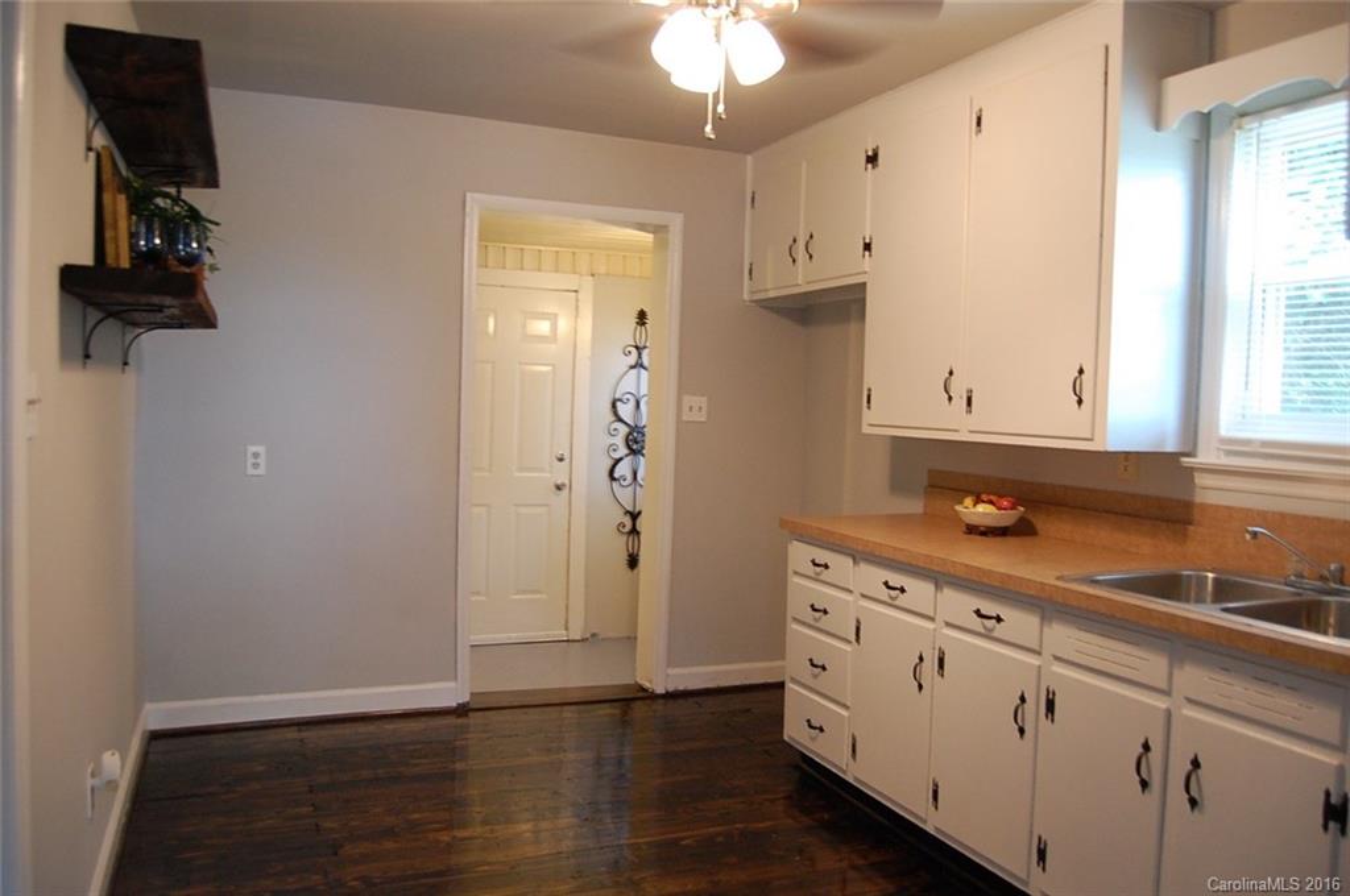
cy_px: 448
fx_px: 1011
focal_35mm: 27
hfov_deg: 67.4
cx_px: 675
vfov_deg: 47.8
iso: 800
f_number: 3.5
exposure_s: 1/25
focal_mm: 18
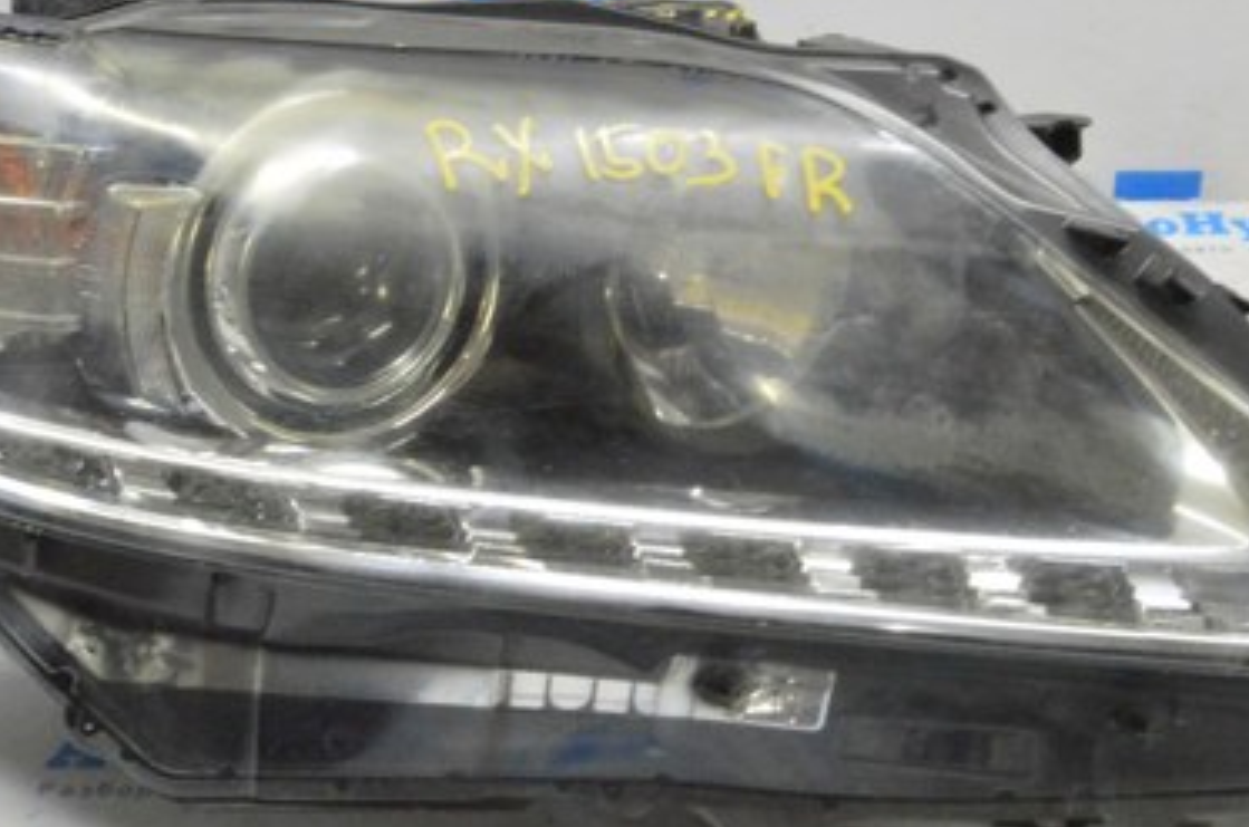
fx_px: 2765
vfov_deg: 17.0
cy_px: 266
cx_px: 579
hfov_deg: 25.5
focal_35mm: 80
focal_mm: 31
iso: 6400
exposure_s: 1/15
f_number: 20
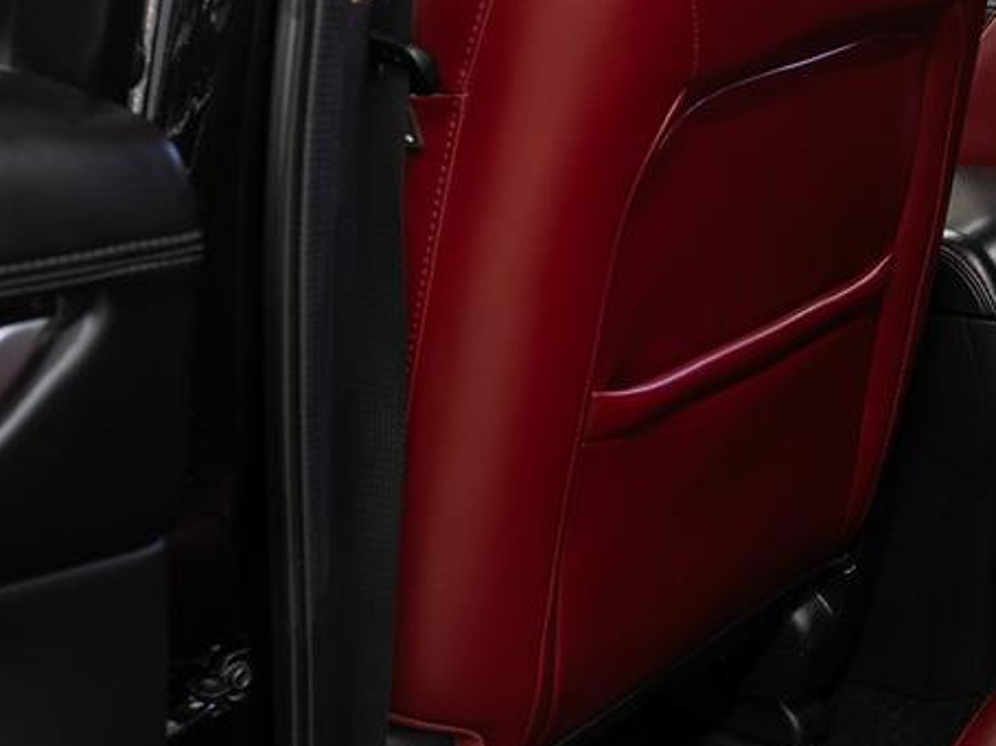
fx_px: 2100
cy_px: 271
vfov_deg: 20.1
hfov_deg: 24.2
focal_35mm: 73
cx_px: 1197
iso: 100
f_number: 5.6
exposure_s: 1/2
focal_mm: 24
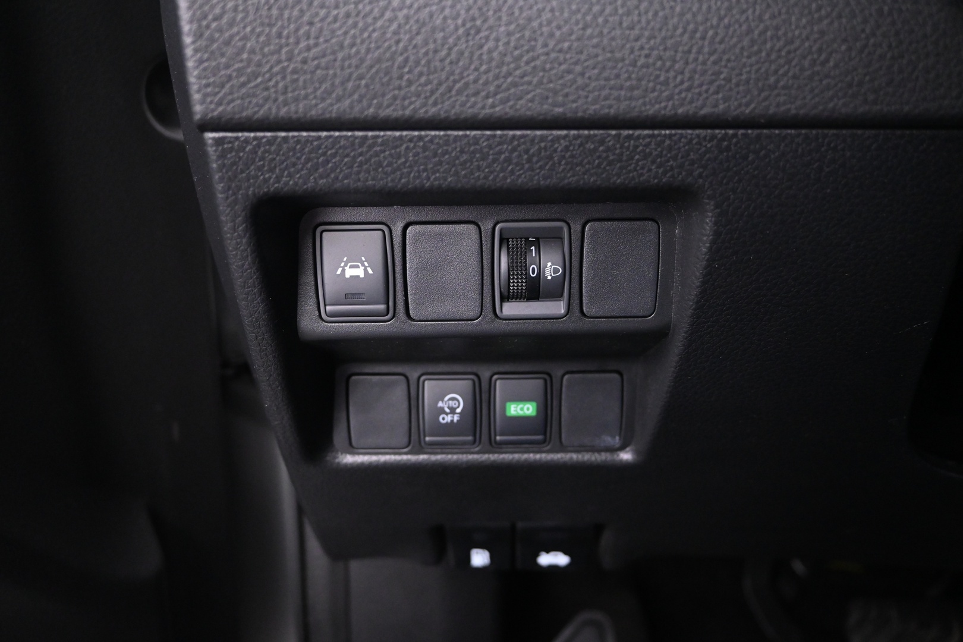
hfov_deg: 64.6
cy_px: 321
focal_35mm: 28
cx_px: 482
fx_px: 762
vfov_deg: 45.7
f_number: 3.8
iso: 3200
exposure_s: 1/8
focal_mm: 19
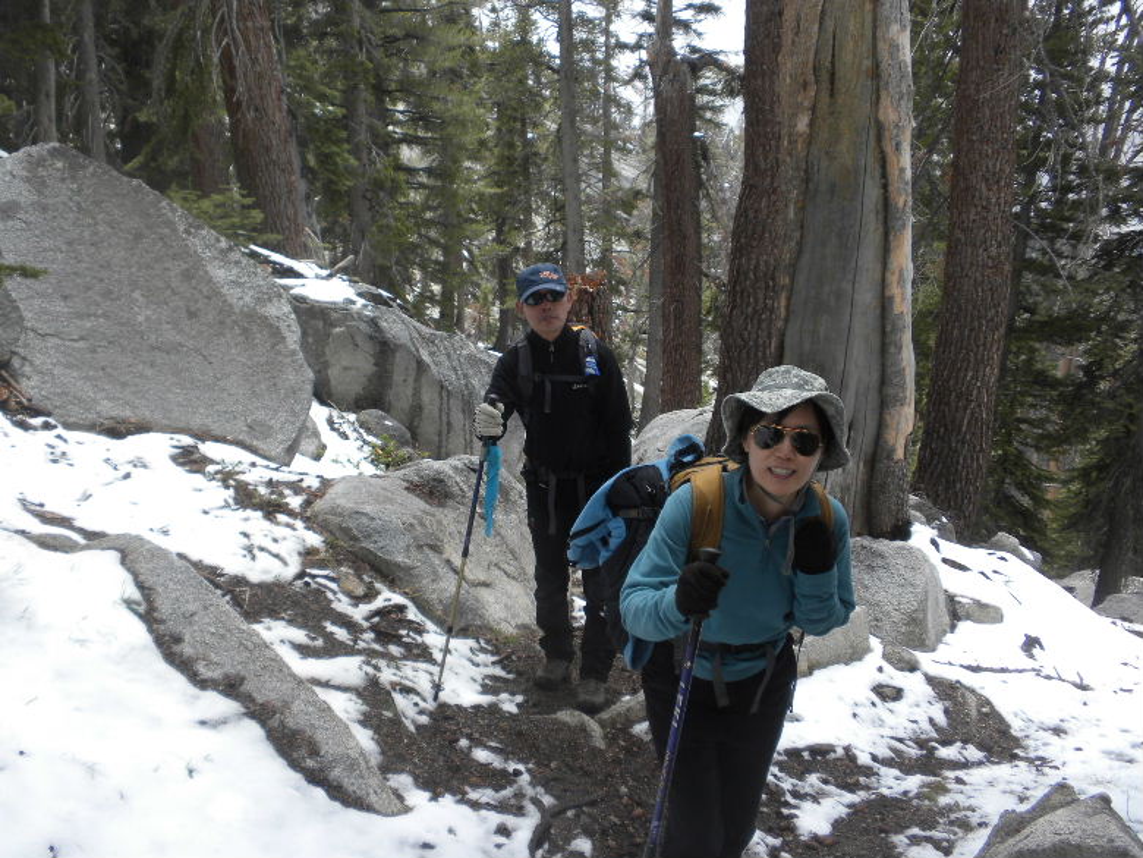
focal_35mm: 37
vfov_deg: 38.7
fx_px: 1222
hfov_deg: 50.1
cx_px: 572
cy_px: 429
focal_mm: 6.6
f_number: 3.5
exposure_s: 1/508
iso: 79
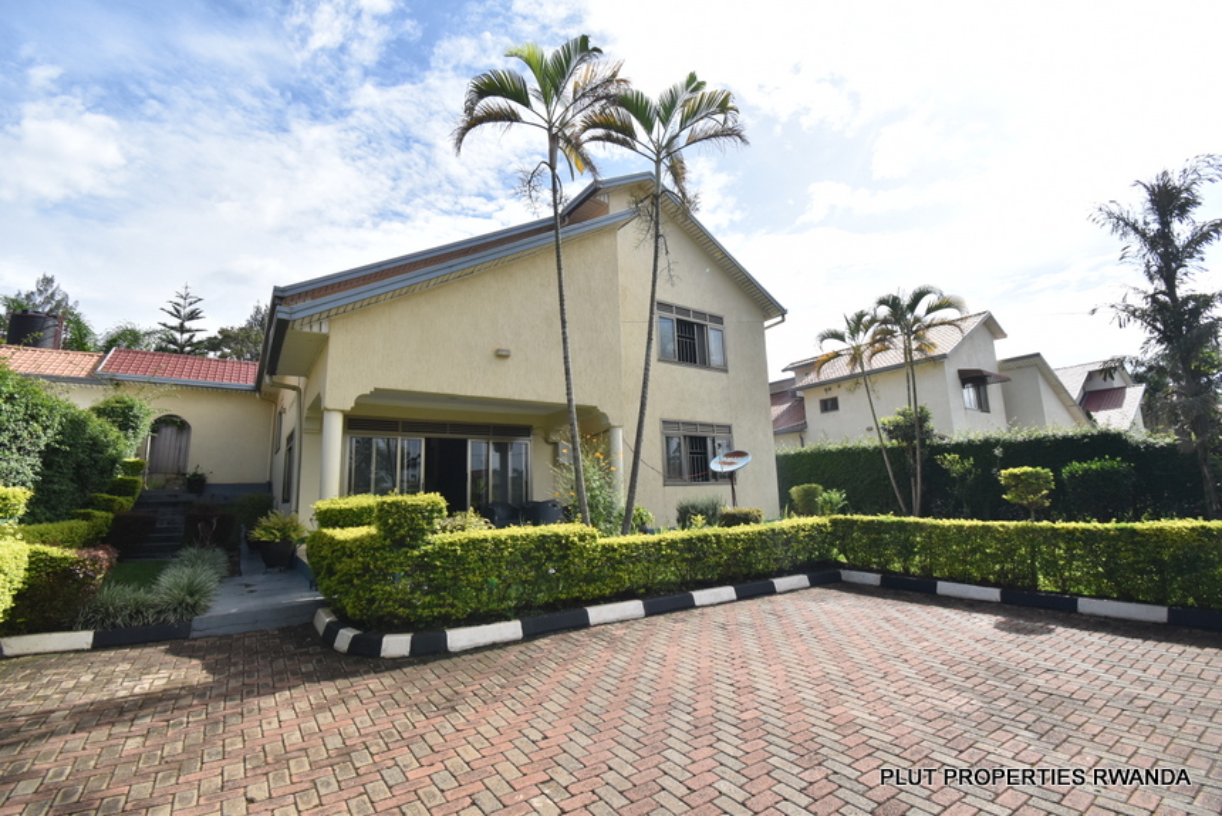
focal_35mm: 15
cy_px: 408
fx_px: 509
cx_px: 611
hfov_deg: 100.4
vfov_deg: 77.4
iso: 500
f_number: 8
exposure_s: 1/800
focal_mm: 10
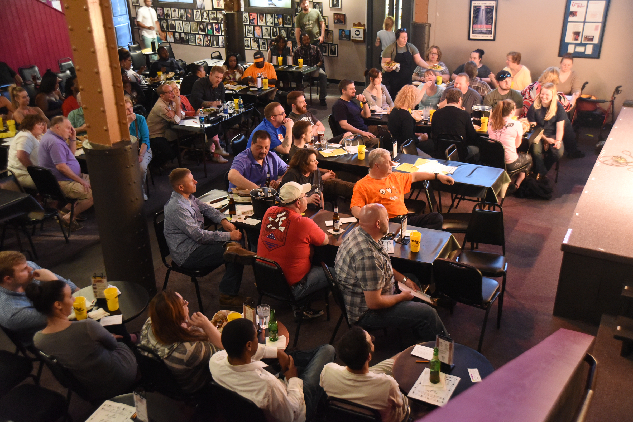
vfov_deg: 35.1
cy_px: 211
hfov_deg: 50.7
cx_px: 316
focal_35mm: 38
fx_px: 668
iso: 8000
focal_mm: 38
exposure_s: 1/13
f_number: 3.2
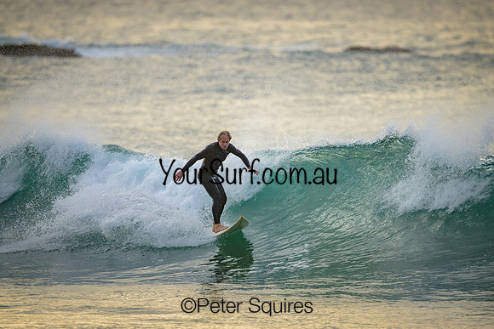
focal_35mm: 800
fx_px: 10980
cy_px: 164
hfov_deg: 2.6
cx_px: 247
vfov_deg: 1.7
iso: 900
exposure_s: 1/2000
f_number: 6.3
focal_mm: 800
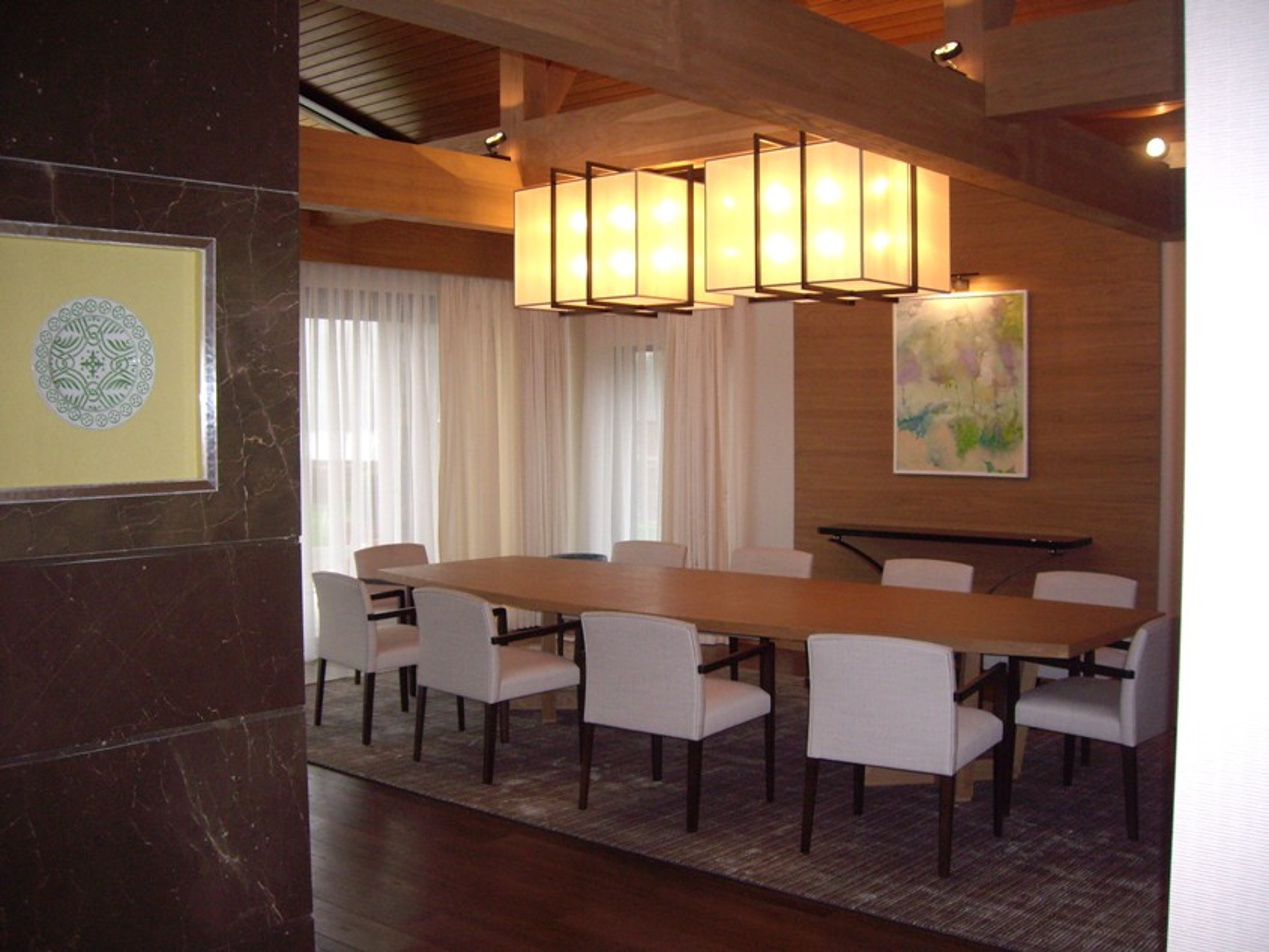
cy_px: 476
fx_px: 1393
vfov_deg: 37.7
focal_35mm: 38
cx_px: 634
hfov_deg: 49.0
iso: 200
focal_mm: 6.2
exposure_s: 1/40
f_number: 2.7
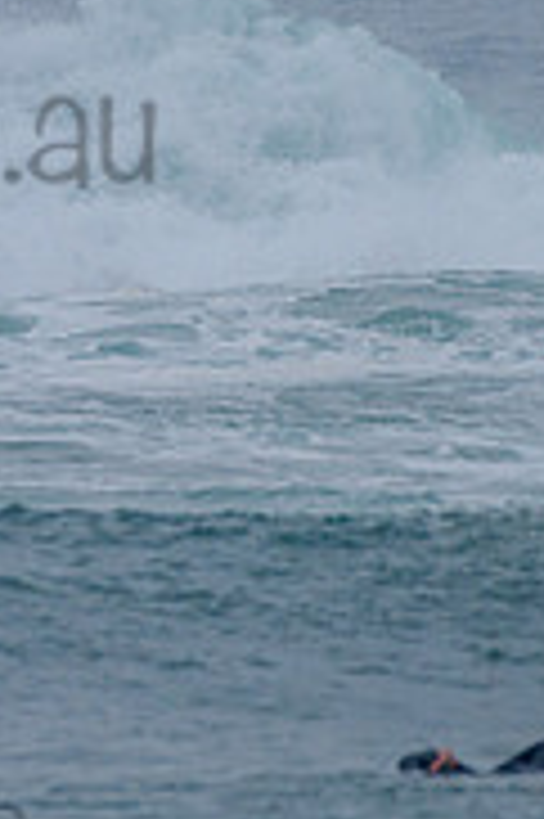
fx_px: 44326
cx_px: -319
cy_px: 79
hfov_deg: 0.7
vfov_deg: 1.1
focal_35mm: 1952
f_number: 5.6
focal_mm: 500
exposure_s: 1/2000
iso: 560
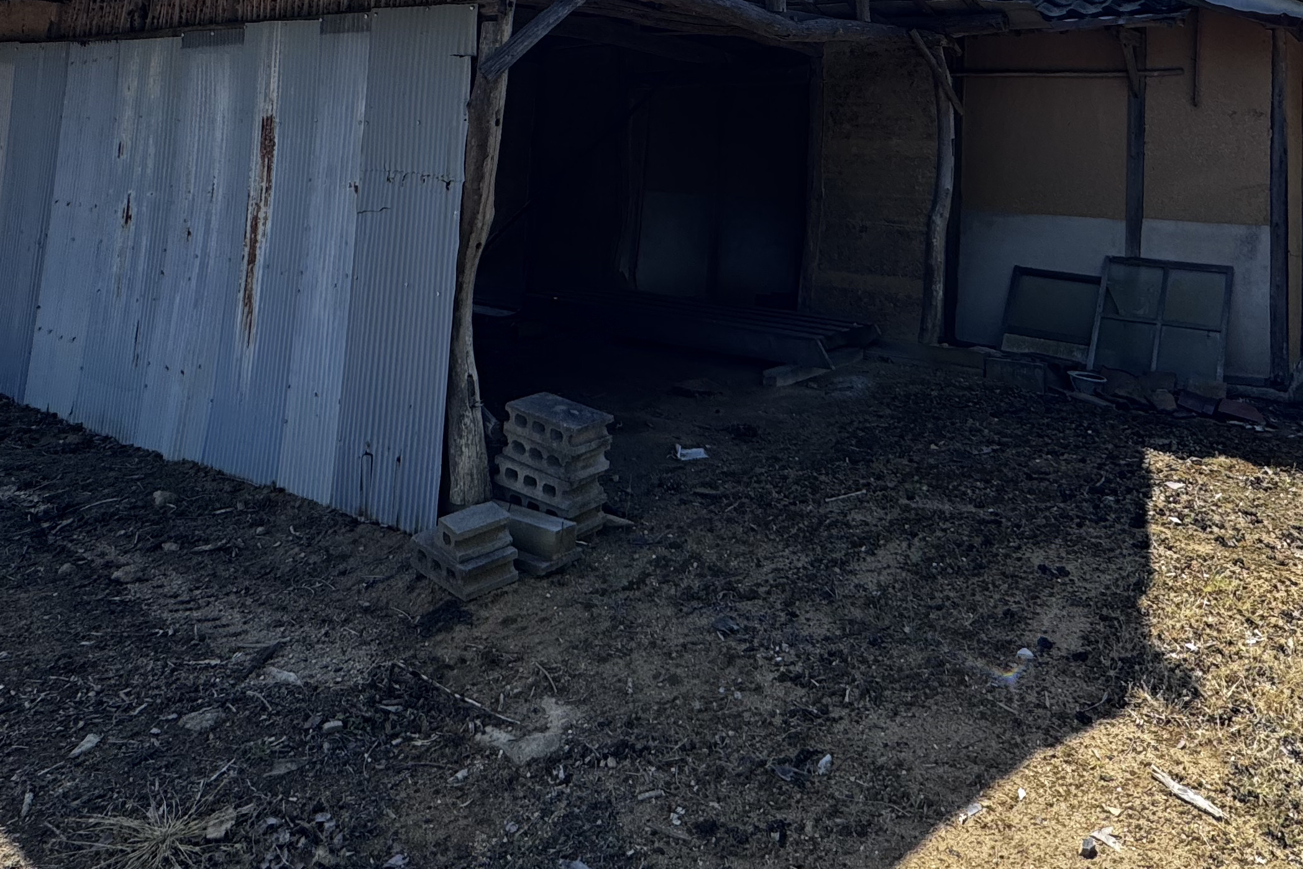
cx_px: 848
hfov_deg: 64.1
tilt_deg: +4.4
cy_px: 63
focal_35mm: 28
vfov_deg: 42.1
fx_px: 1013
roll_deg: -0.9
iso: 50
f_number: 2.2
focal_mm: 2.22
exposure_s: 1/1006
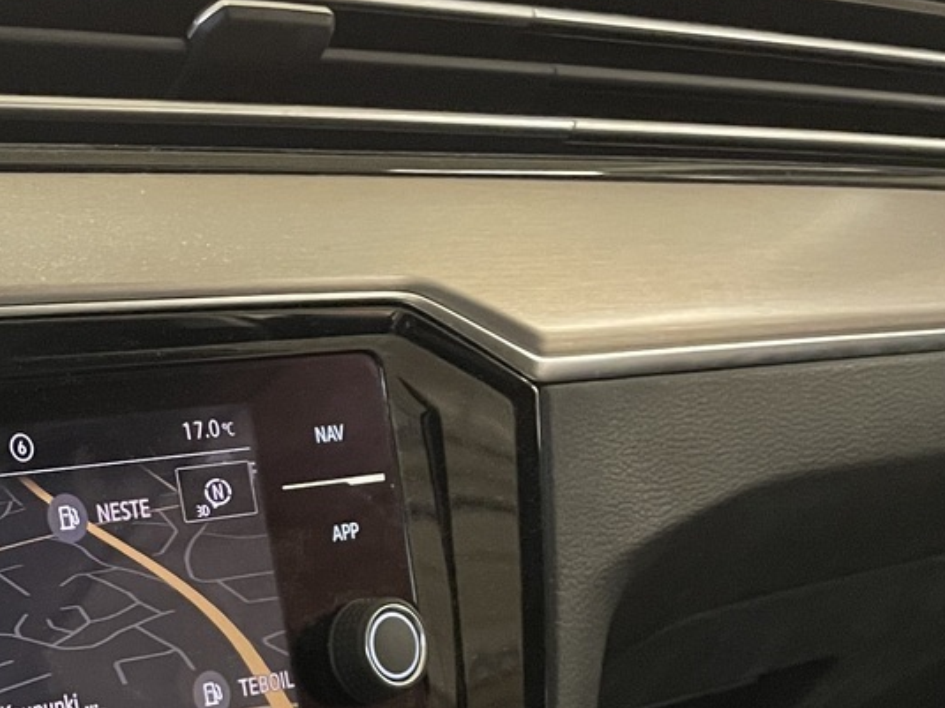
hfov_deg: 25.7
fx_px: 1911
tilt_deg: -27.3
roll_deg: -5.3
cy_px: 927
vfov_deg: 19.4
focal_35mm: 70
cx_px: -90
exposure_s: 1/33
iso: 640
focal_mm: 4.2
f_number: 1.6
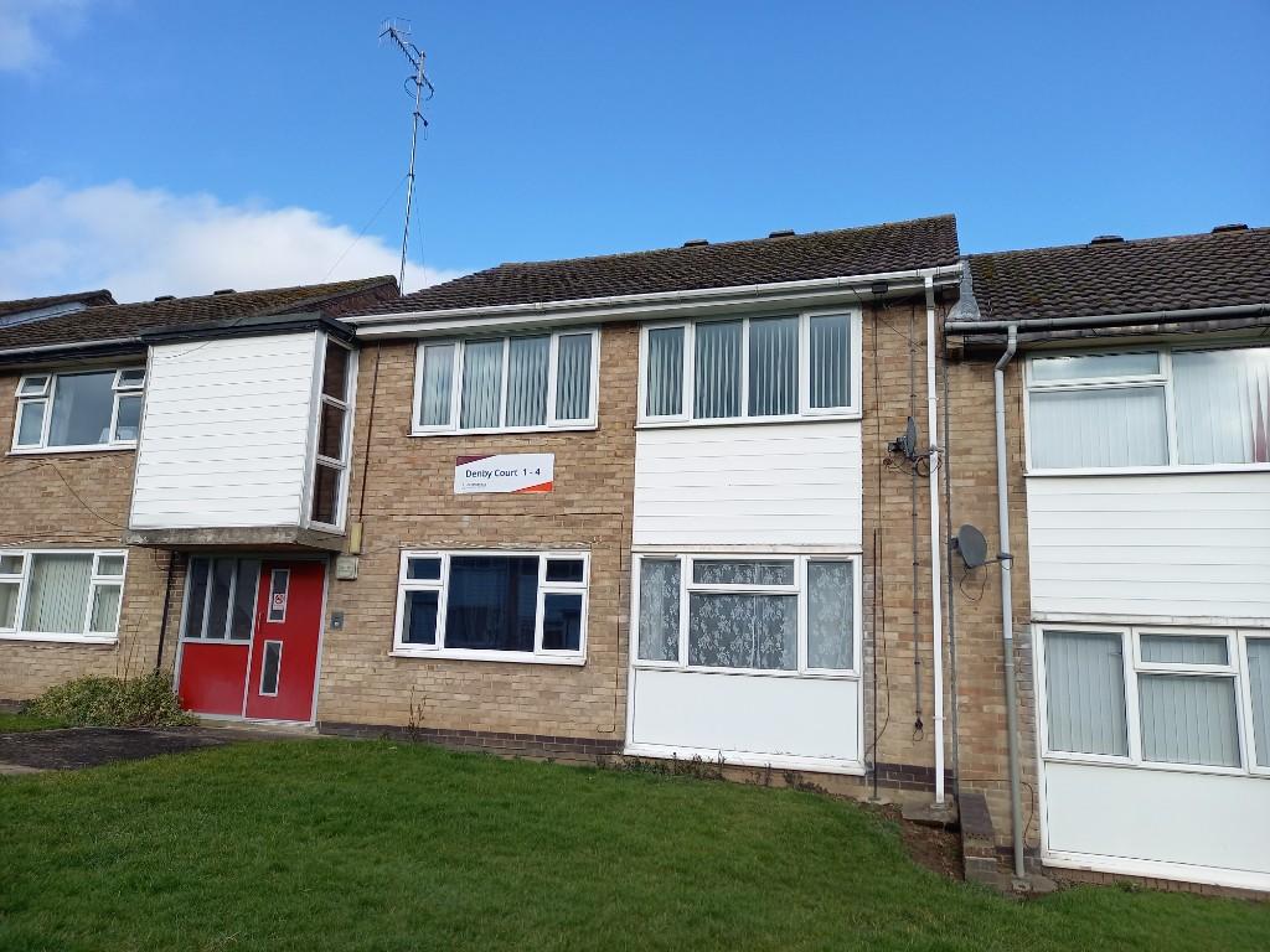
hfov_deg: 69.4
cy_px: 476
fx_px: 917
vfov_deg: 54.9
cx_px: 635
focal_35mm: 25
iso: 50
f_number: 2
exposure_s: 1/638
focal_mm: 4.6
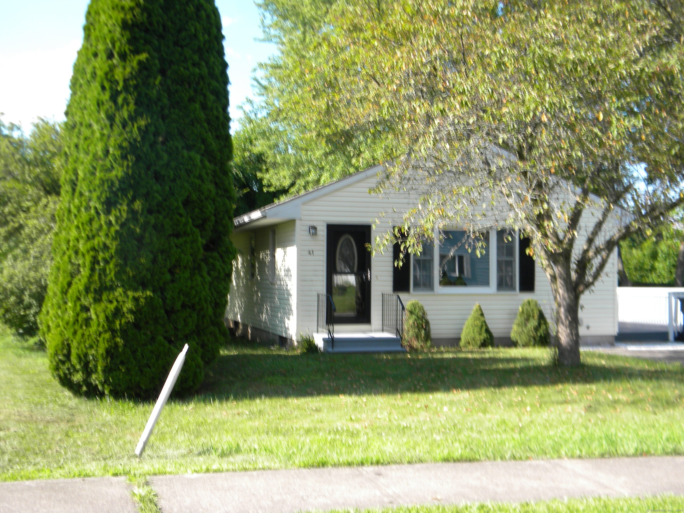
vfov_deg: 35.1
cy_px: 256
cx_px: 342
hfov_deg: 45.8
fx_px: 810
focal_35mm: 41
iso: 80
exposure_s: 1/234
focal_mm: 7.3
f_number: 3.8
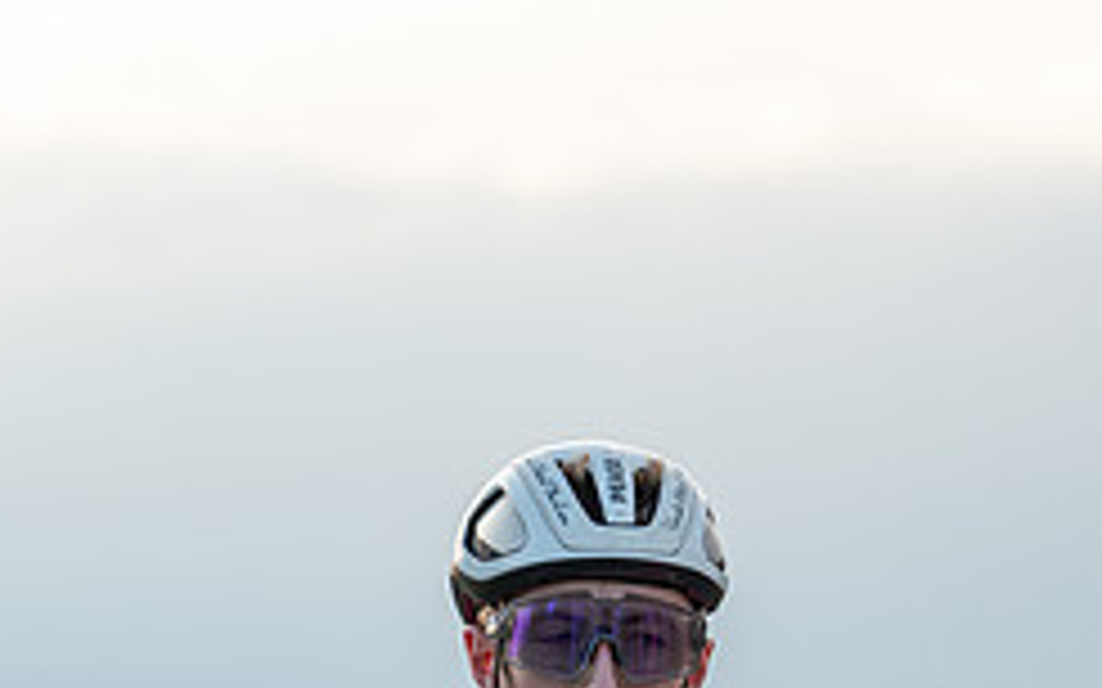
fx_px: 6065
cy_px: 962
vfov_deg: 6.4
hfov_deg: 10.4
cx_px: 472
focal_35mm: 202
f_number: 3.2
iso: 400
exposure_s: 1/1250
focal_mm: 108
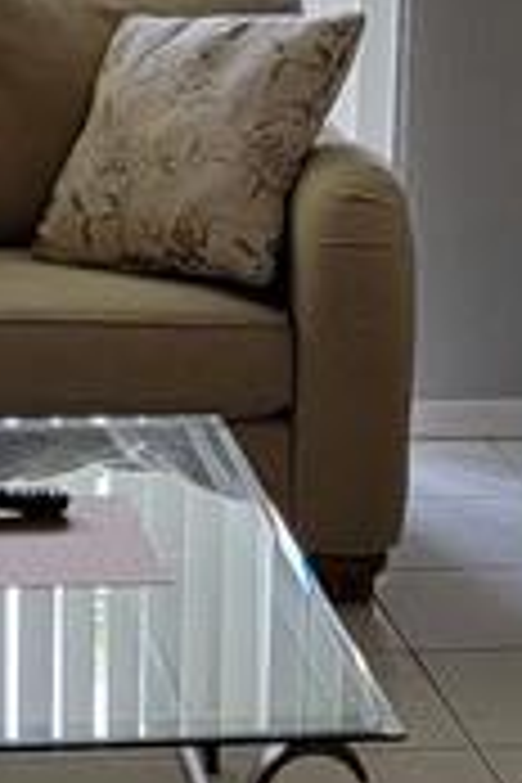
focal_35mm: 147
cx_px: 212
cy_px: 198
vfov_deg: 13.9
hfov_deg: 9.3
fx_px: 3197
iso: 200
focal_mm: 6.7
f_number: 1.8
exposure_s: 1/120
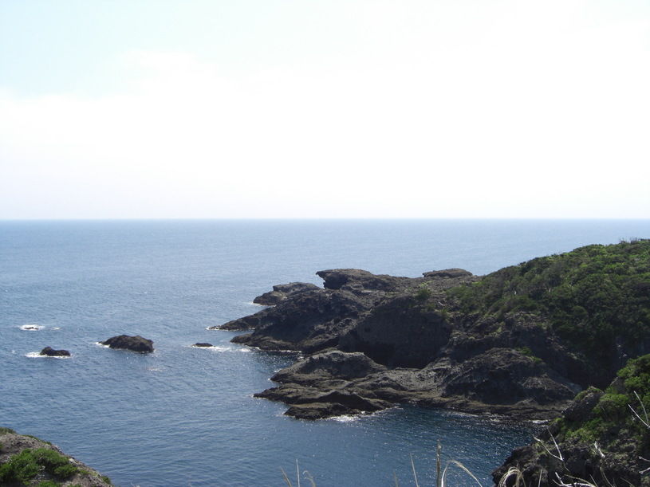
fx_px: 713
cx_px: 325
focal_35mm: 38
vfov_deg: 37.7
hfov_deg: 49.0
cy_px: 244
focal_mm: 7.9
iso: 80
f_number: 4
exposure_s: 1/800
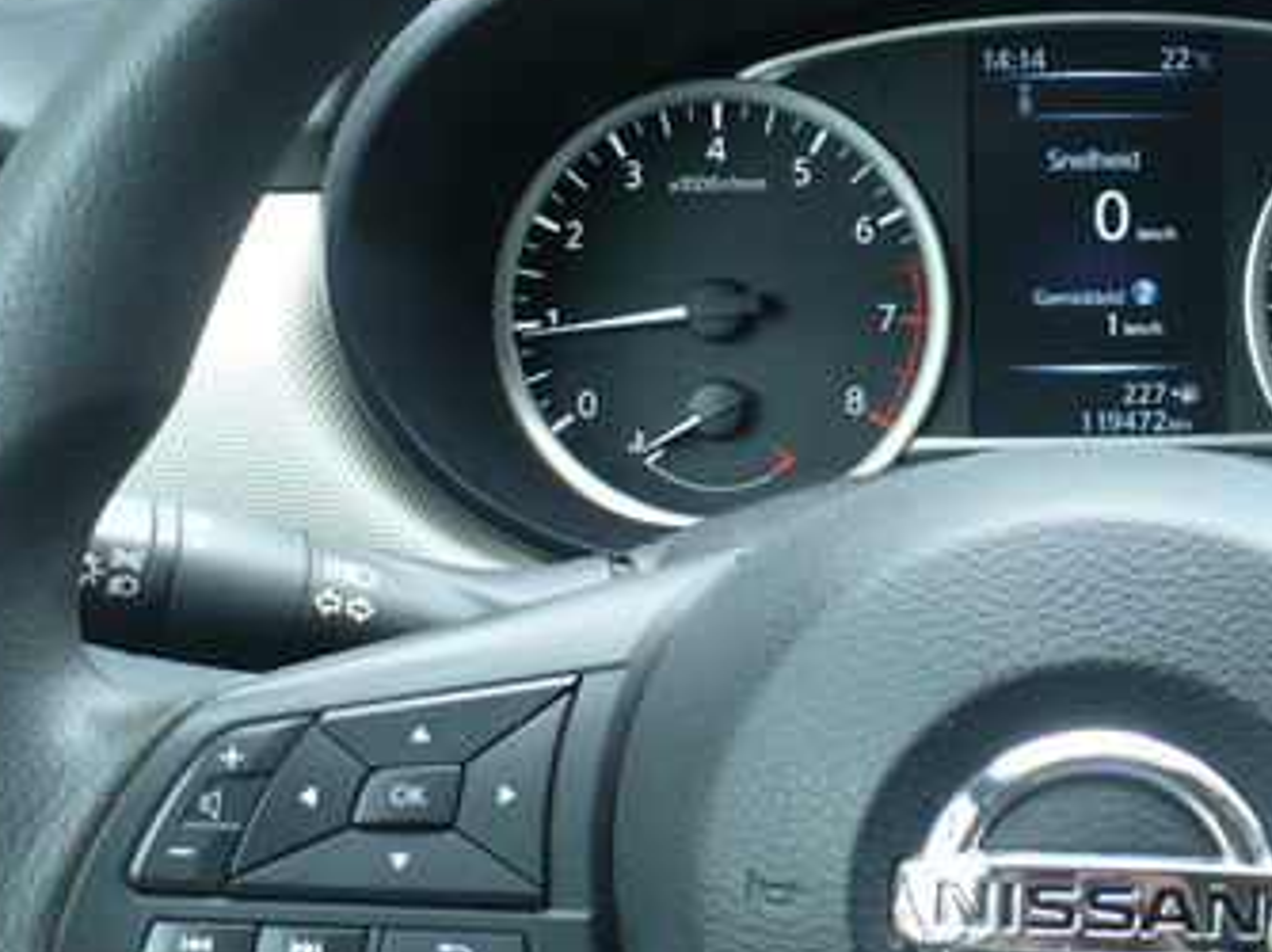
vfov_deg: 20.7
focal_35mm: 71
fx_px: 2607
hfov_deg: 26.6
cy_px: 487
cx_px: 1101
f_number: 2.8
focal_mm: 6.1
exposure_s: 1/30
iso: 100
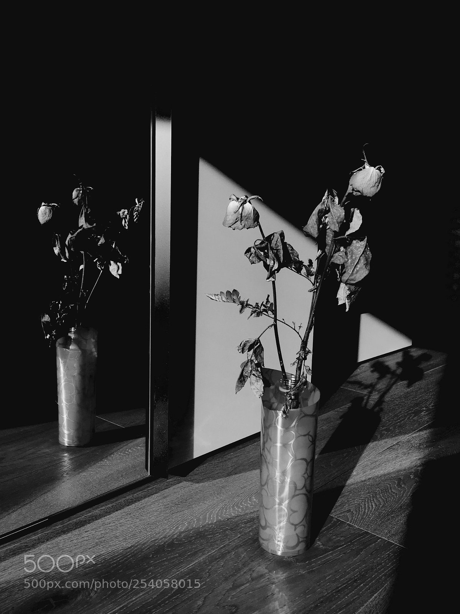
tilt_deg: -8.3
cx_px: 230
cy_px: 307
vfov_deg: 61.7
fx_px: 514
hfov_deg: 48.2
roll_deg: -2.0
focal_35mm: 29
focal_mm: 4.15
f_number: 2.2
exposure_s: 1/818
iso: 25
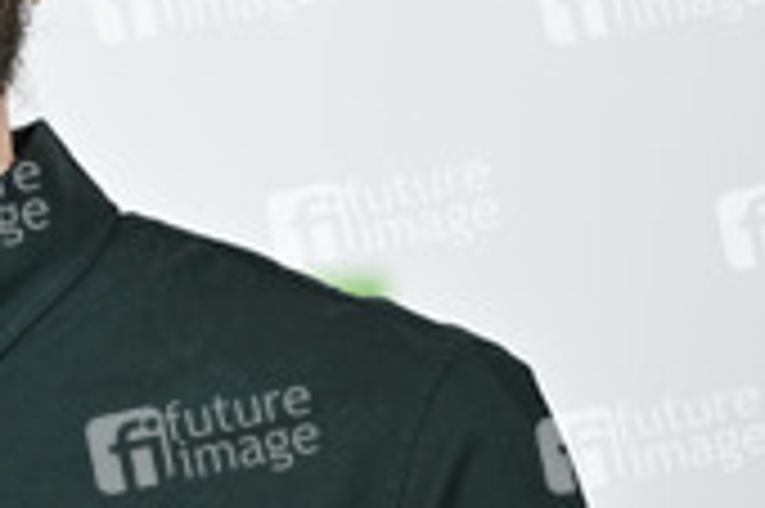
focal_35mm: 385
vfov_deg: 3.6
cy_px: 103
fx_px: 8173
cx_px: -187
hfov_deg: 5.3
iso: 1250
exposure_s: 1/640
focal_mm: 145
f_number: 2.8
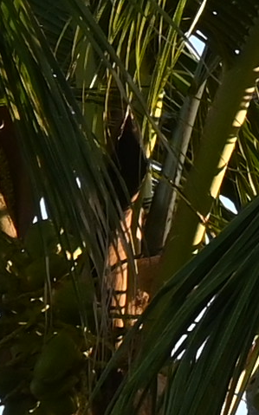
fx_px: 4318
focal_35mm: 382
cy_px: -389
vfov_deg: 5.4
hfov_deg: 3.3
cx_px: 1139
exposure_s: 1/250
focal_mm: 21.5
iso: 180
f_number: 5.6
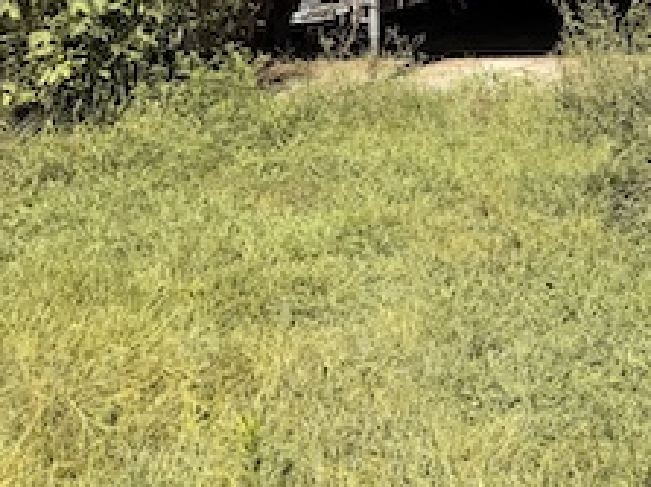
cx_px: 782
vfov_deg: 19.3
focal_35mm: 69
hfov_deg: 25.3
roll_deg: +0.6
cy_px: -178
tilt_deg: -1.6
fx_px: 1297
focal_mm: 6.76
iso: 80
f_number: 1.78
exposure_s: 1/3425
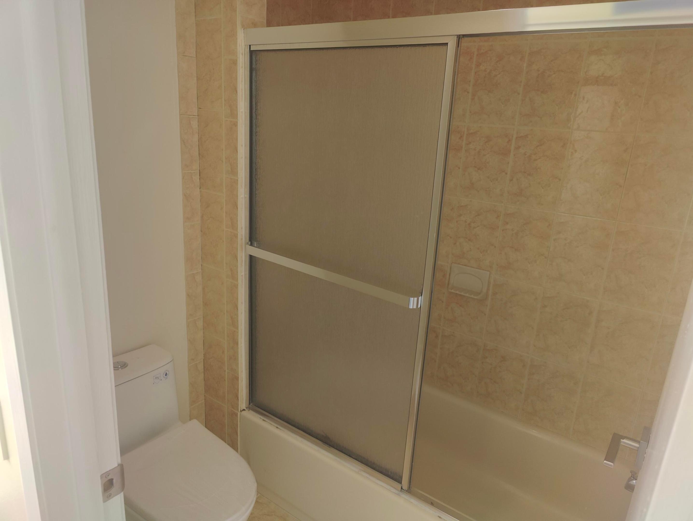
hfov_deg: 73.9
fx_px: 461
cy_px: 260
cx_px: 346
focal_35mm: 23
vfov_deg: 59.0
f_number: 1.8
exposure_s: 1/60
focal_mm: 6.06
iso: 500
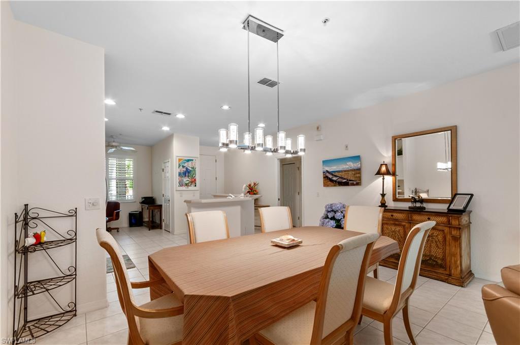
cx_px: 260
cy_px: 172
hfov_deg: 100.5
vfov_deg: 77.1
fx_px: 216
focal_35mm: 15
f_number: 11
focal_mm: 10
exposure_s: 1/1.25
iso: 200
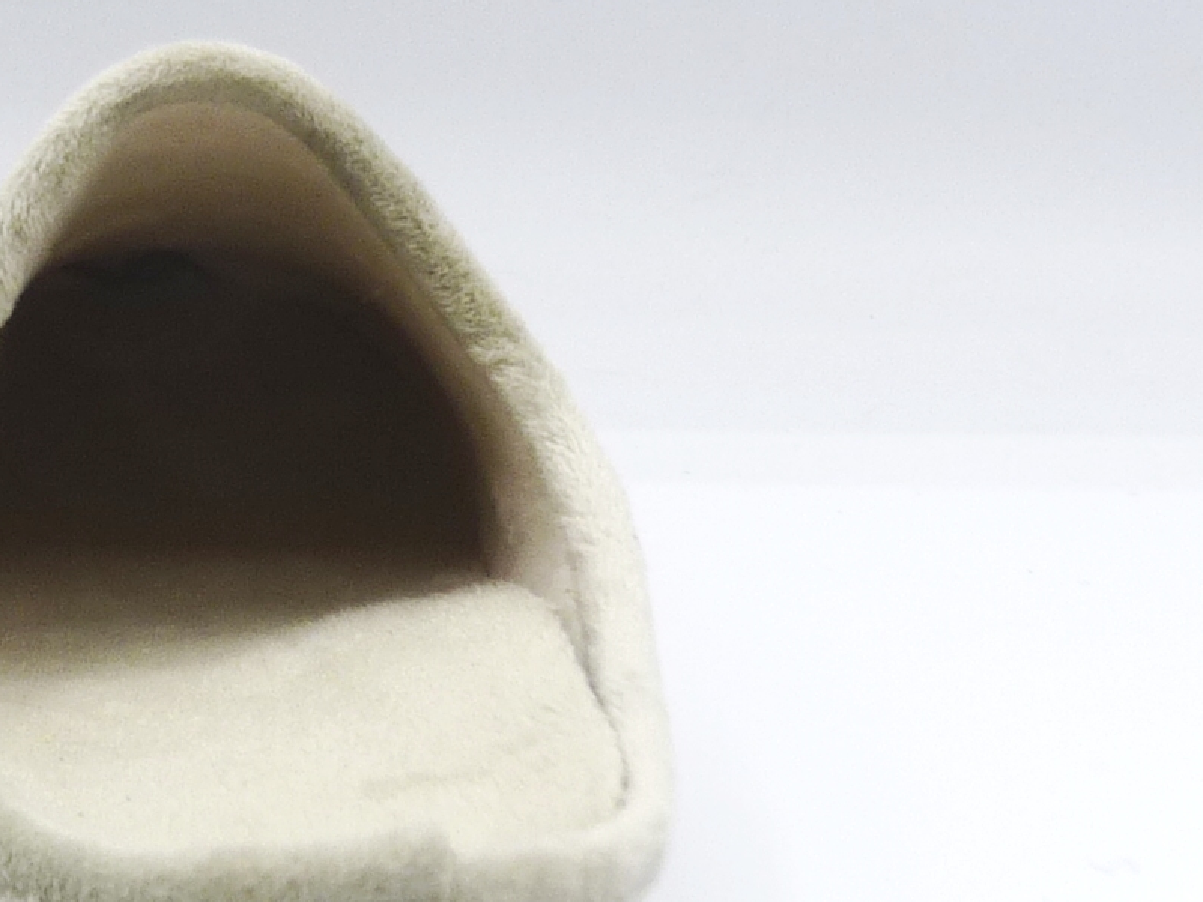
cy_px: 552
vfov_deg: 11.2
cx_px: 236
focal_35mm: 132
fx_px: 4587
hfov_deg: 14.8
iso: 100
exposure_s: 1/250
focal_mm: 6.6
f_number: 4.5
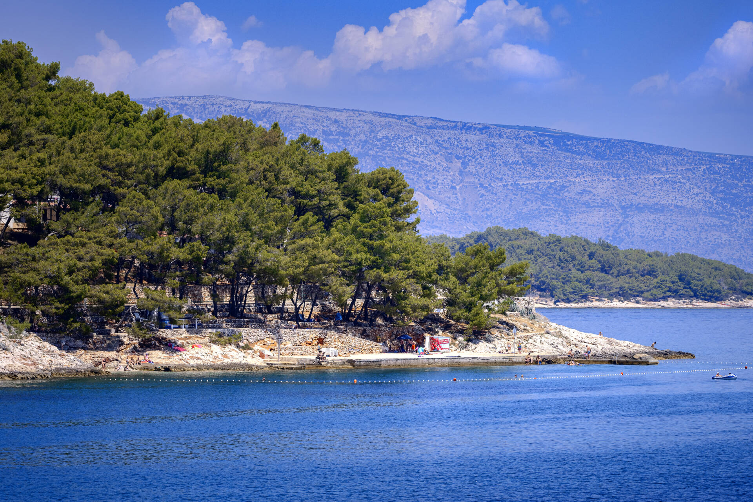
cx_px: 376
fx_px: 3869
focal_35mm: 185
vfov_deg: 7.4
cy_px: 251
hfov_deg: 11.1
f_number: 7.1
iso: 250
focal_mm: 185
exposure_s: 1/1000
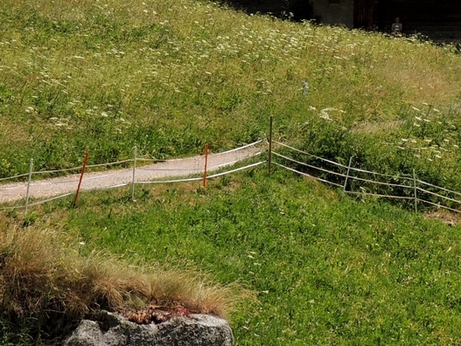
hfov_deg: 21.5
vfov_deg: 16.0
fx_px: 1213
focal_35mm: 91
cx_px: 243
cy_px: 25
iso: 100
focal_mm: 7.1
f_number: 3.7
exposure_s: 1/1250
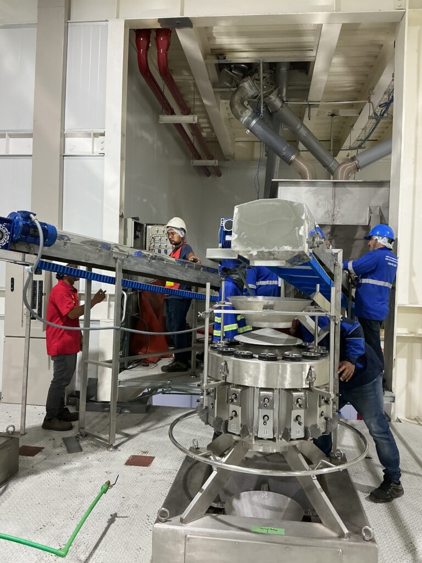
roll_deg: -1.5
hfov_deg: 48.2
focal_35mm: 29
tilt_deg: -0.7
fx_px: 471
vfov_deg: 61.7
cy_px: 282
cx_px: 211
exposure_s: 1/50
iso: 100
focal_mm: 3
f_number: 1.8
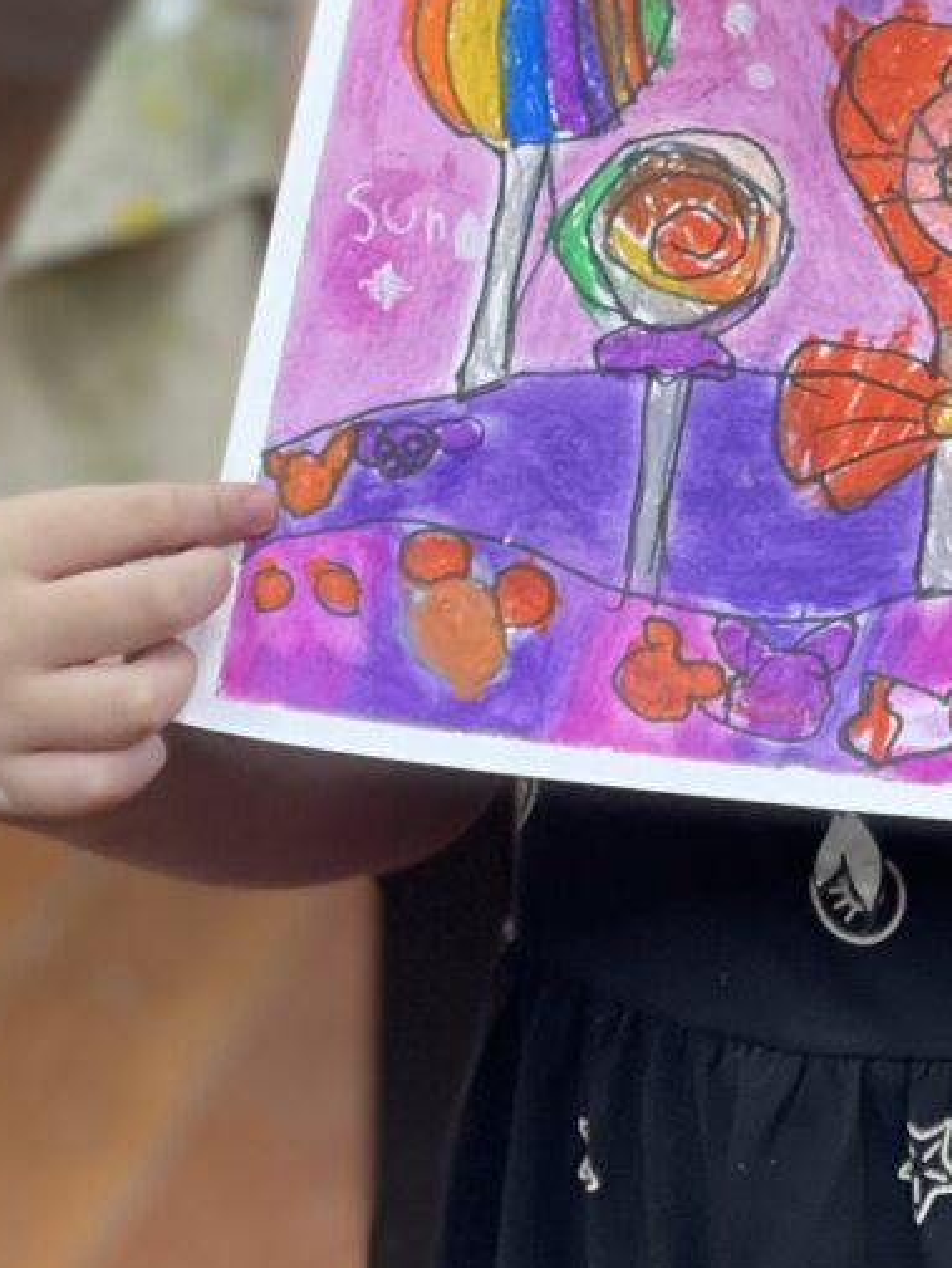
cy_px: -79
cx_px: 1063
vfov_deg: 11.5
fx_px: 6194
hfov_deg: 8.7
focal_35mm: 169
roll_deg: -3.0
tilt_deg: -14.8
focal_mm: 7.5
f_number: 2.2
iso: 125
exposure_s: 1/100
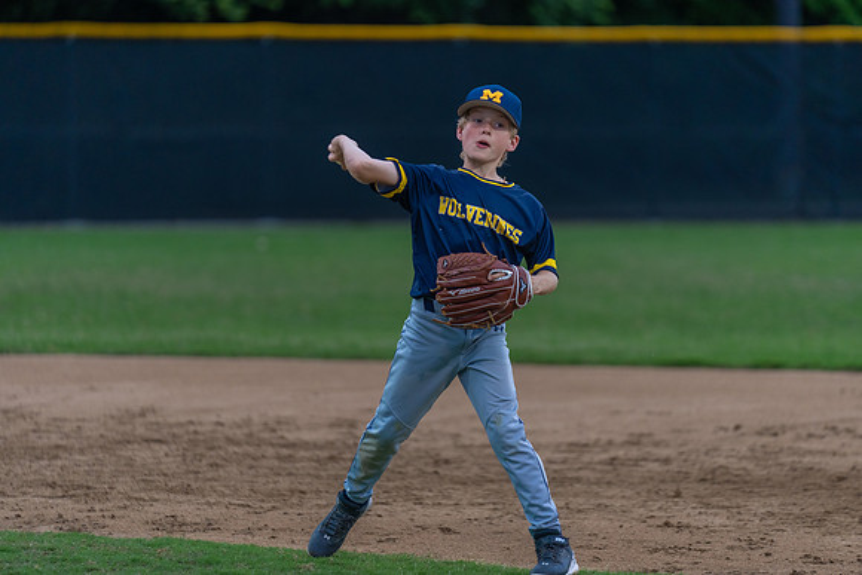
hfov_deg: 10.3
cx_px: 431
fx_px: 4790
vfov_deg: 6.9
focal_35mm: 200
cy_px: 288
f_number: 2.8
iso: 1000
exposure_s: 1/1000
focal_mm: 200
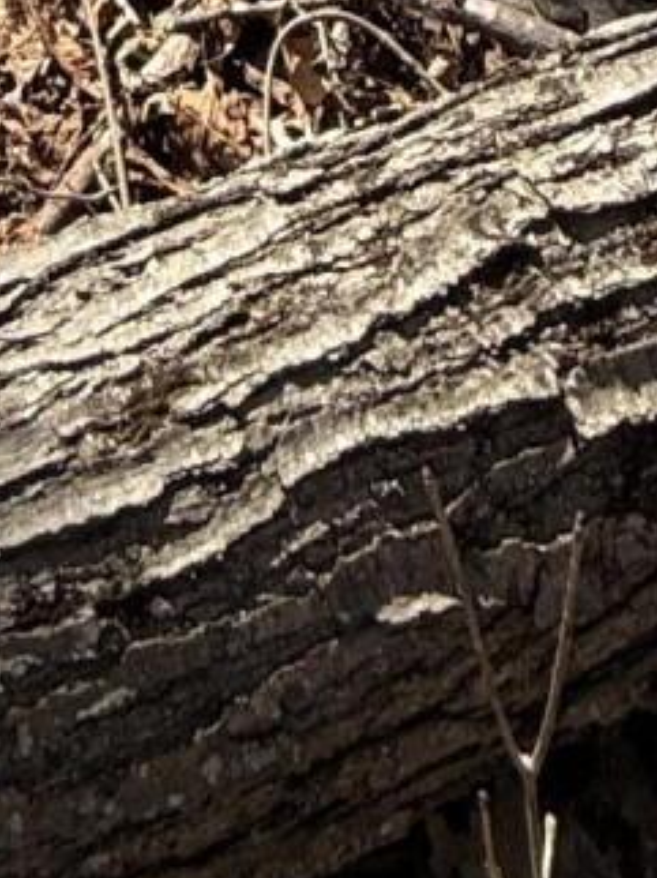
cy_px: -1751
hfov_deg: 16.2
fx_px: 2205
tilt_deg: -4.1
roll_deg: +1.9
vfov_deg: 11.6
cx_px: -169
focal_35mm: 87
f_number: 2.2
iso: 50
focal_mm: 2.22
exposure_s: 1/864
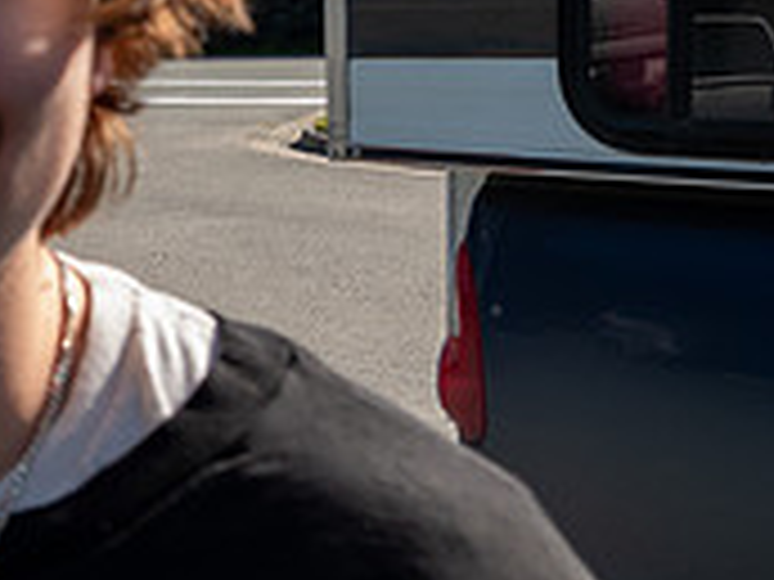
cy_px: 200
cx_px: -94
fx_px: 1744
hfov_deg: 23.4
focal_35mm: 78
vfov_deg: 18.8
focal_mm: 8.8
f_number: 2.8
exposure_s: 1/1000
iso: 125
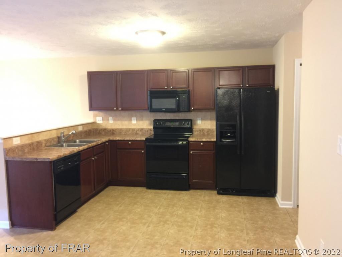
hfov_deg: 61.7
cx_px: 171
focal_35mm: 29
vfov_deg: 48.2
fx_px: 287
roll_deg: +0.0
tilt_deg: -5.7
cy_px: 128
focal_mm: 4.15
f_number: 2.2
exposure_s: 1/4
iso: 64
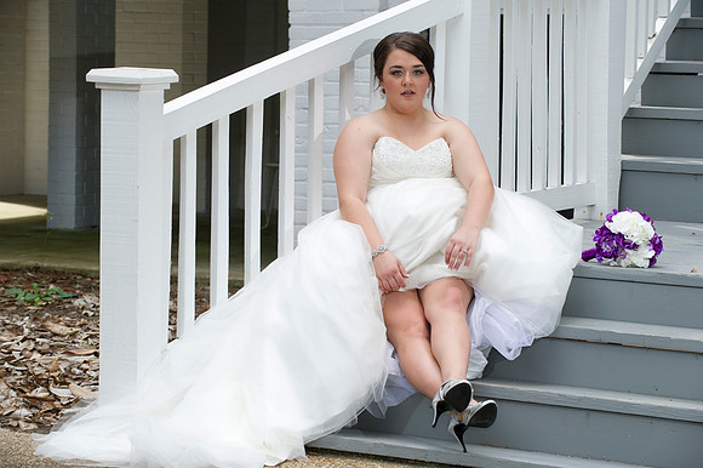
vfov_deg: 11.0
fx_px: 2439
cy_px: 234
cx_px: 352
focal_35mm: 125
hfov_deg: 16.4
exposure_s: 1/200
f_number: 5.6
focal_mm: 125
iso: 320
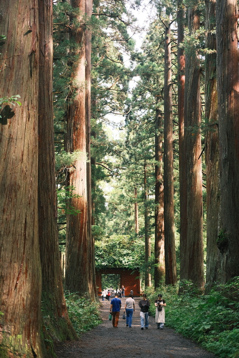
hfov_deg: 25.5
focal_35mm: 53
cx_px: 120
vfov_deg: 37.5
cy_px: 179
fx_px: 528
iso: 640
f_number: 2.5
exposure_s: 1/180
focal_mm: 35
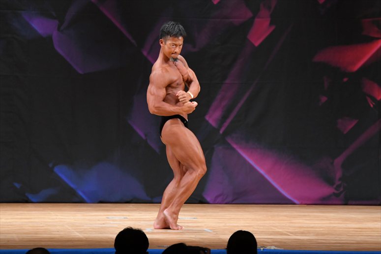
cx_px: 190
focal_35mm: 270
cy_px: 127
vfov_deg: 5.1
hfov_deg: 7.6
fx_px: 2856
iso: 3200
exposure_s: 1/400
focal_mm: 180
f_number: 5.6
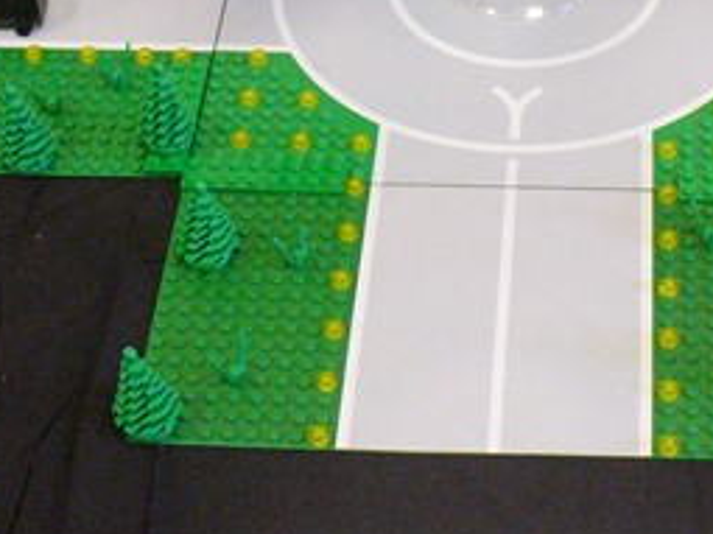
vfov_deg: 15.7
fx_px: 1915
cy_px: 59
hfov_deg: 20.9
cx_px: 542
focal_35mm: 93
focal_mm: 6.1
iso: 400
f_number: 2.8
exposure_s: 1/30
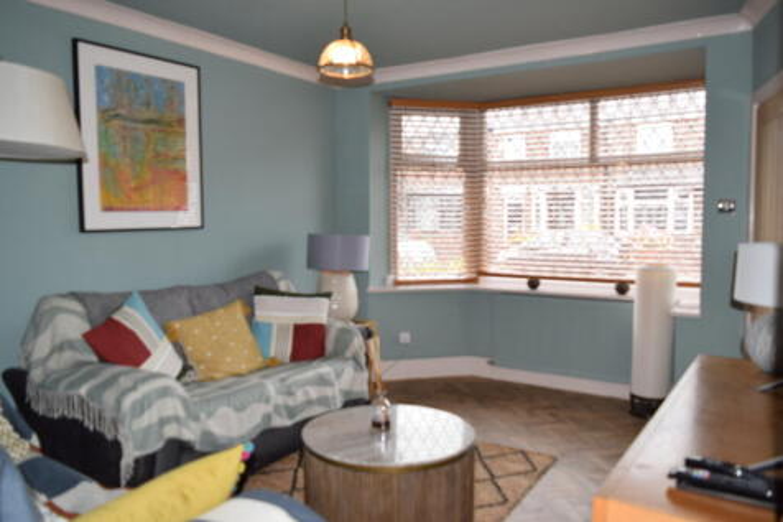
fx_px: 587
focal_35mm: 27
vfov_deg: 47.9
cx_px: 392
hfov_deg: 67.4
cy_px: 261
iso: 280
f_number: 5.6
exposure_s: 1/125
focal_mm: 18
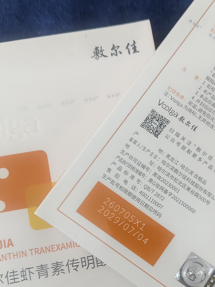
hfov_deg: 30.6
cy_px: 189
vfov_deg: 40.8
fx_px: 381
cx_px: 176
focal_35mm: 46
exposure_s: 1/50
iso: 1138
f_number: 1.88
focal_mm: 5.56
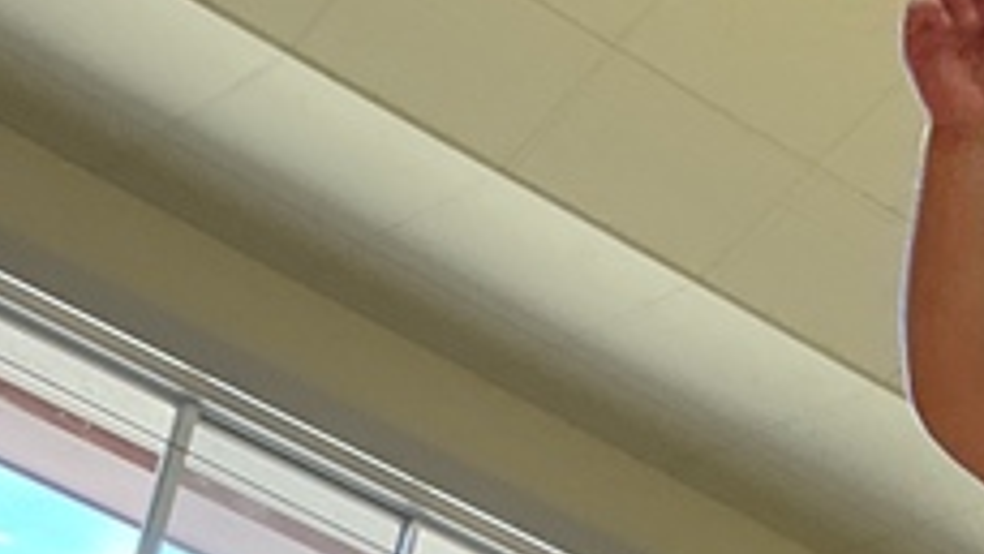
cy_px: 1091
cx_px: 288
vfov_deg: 8.4
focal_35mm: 138
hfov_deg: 15.5
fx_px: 3602
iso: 40
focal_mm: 3
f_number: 1.8
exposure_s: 1/122
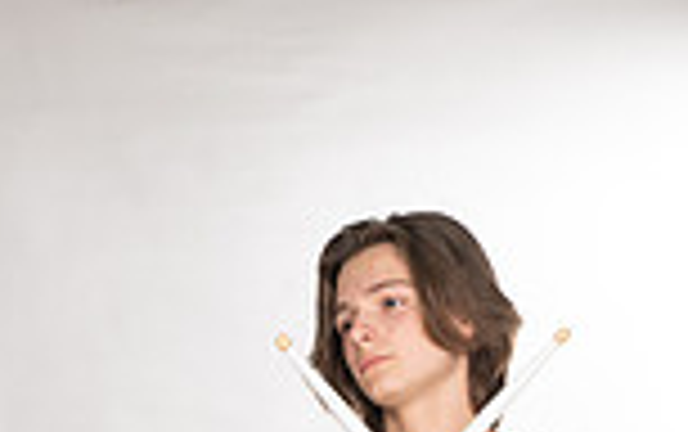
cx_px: 256
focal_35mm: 168
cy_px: 968
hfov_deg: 12.4
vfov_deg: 7.4
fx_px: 3154
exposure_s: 1/320
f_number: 7.1
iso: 800
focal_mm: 56
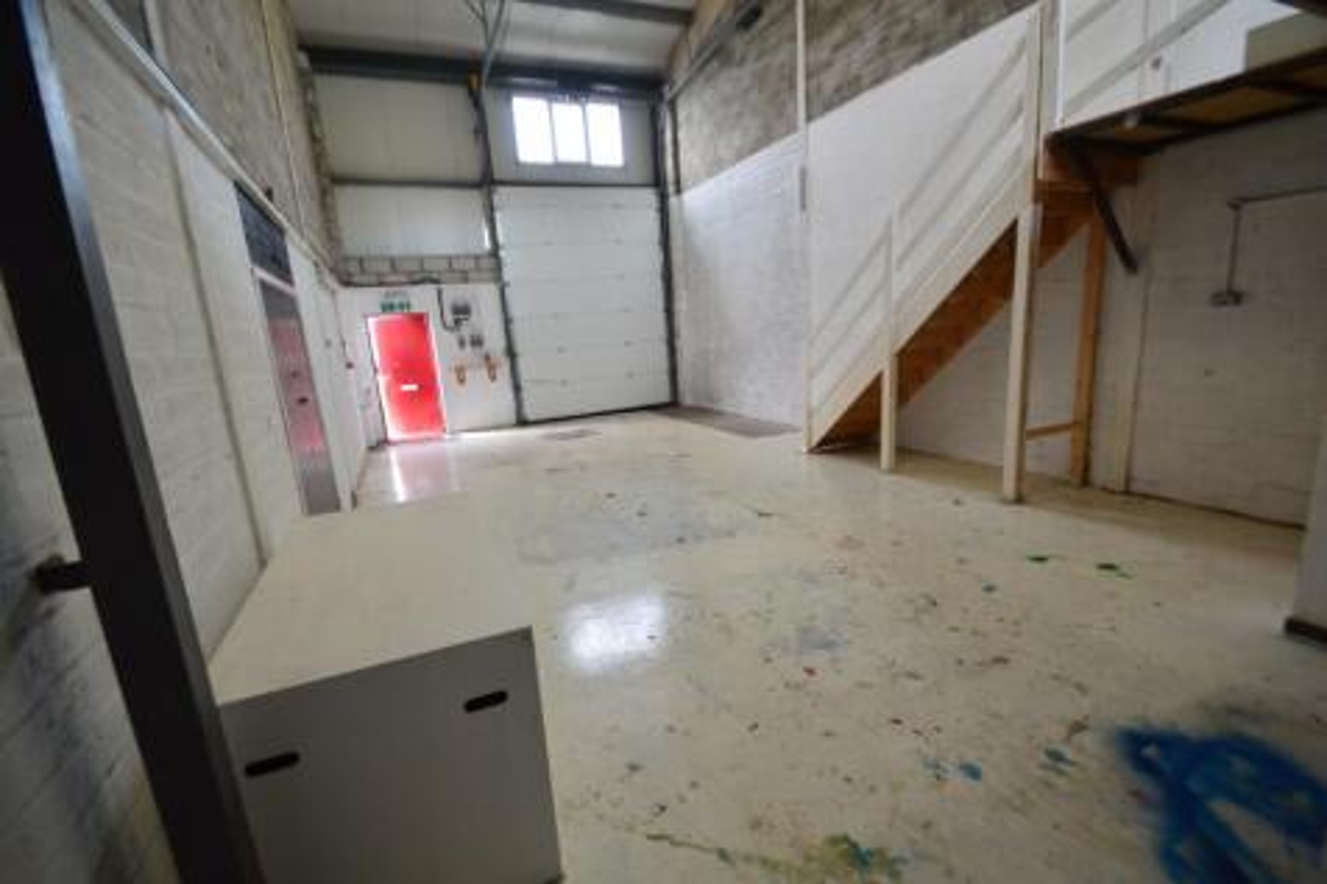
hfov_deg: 100.4
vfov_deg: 77.3
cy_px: 442
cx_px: 664
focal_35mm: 15
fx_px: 553
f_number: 4.5
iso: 800
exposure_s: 1/60
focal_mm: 10
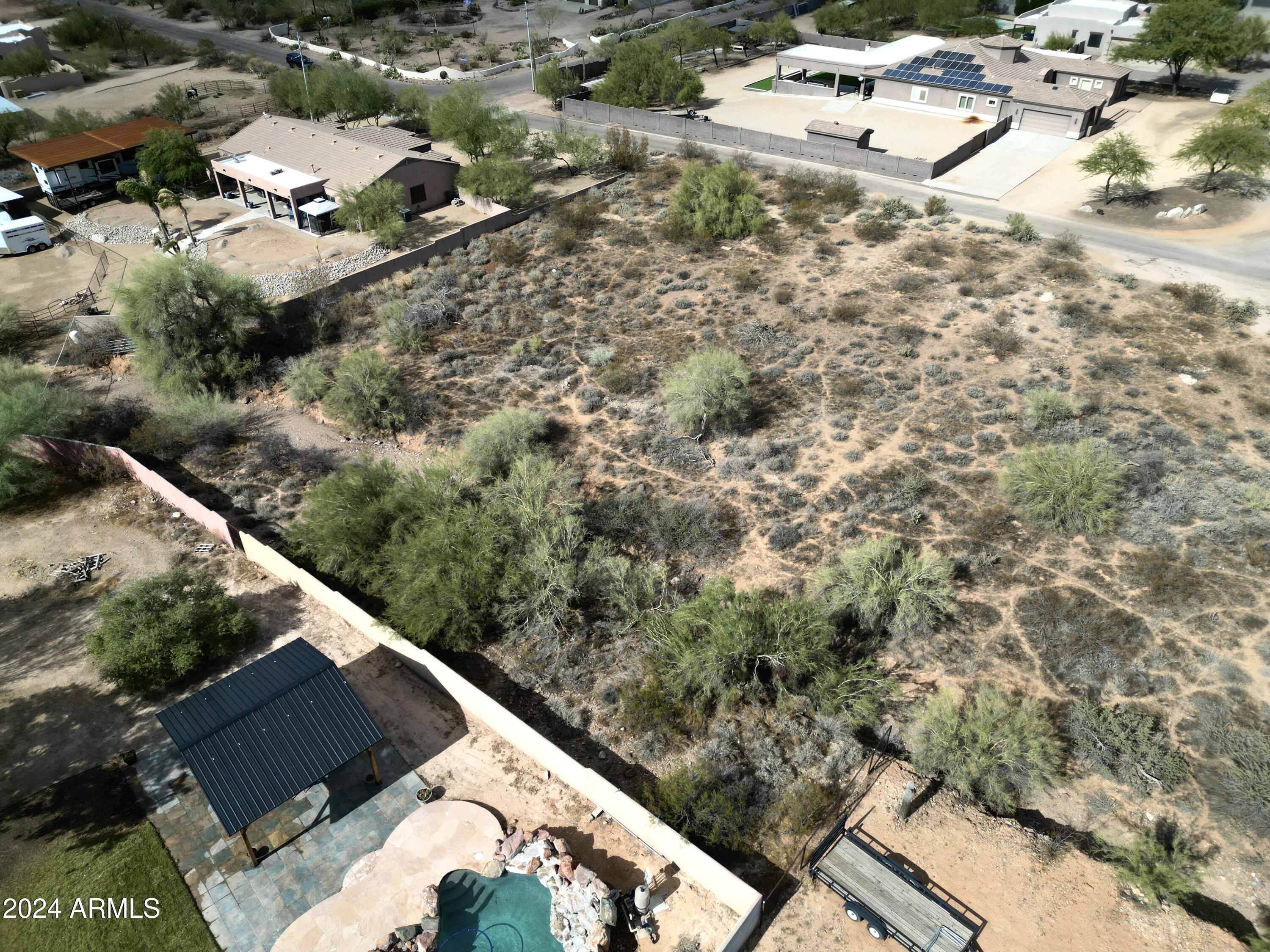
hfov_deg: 71.6
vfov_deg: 56.8
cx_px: 635
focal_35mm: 24
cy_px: 476
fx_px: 881
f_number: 1.7
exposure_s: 1/5000
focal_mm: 6.72
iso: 120
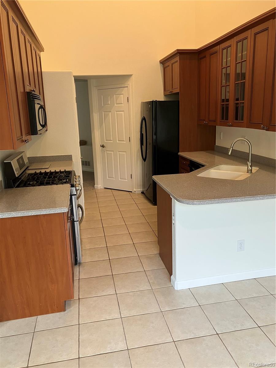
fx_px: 298
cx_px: 138
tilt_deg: -12.2
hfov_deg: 49.7
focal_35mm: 28
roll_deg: +1.8
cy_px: 184
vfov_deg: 63.4
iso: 125
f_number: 1.8
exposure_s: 1/60
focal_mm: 3.99
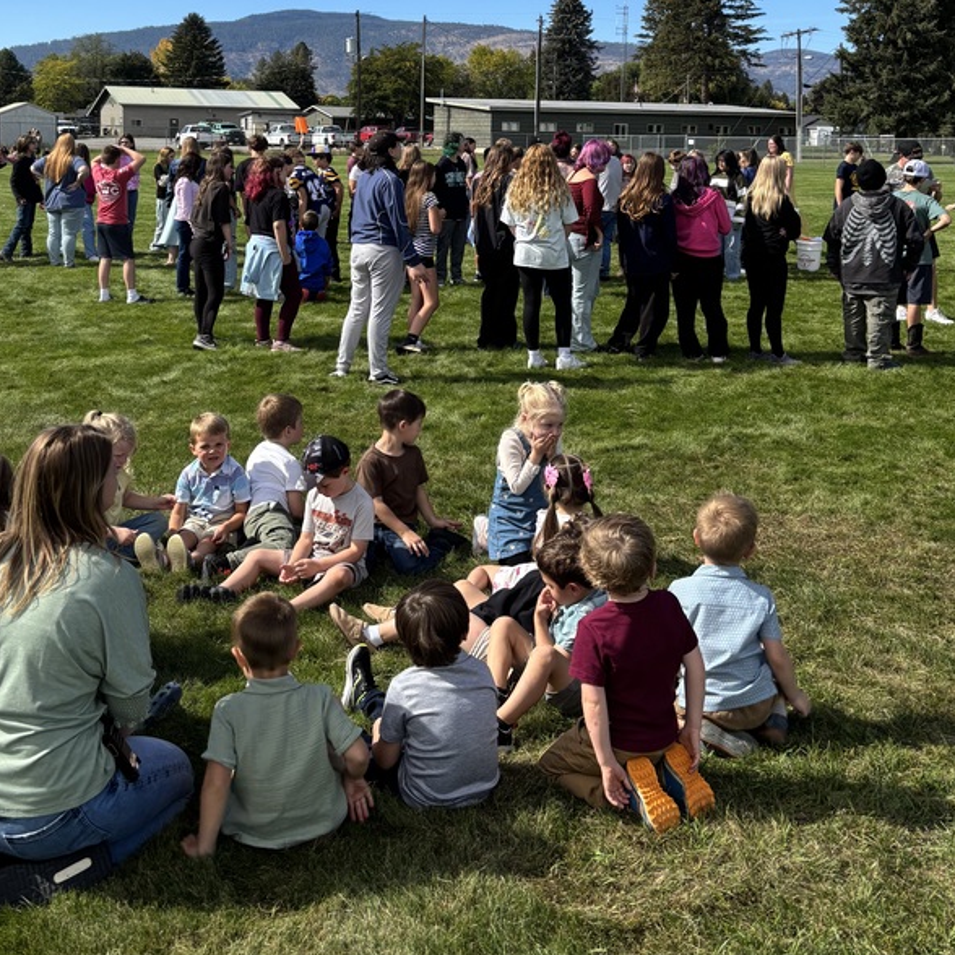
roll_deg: -1.2
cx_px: 361
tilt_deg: -2.2
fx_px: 1249
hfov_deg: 41.6
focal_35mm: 40
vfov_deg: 40.2
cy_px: 195
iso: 50
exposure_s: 1/2193
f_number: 1.6
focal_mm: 5.96
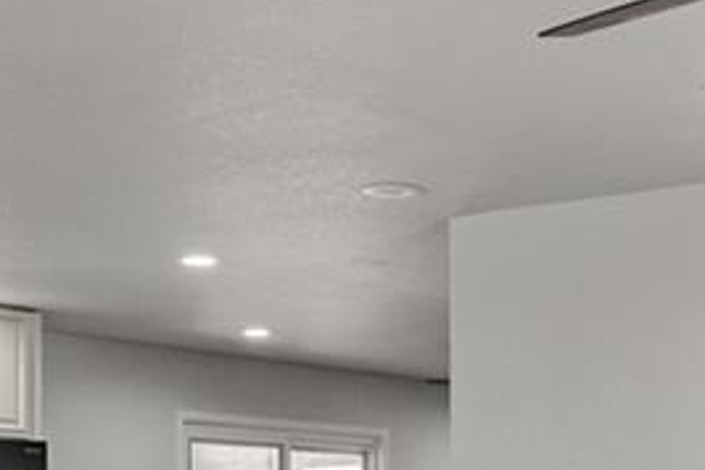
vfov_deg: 15.6
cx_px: 457
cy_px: 568
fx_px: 1645
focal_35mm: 84
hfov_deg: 24.1
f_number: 8
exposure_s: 1/6
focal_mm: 9.5
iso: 250
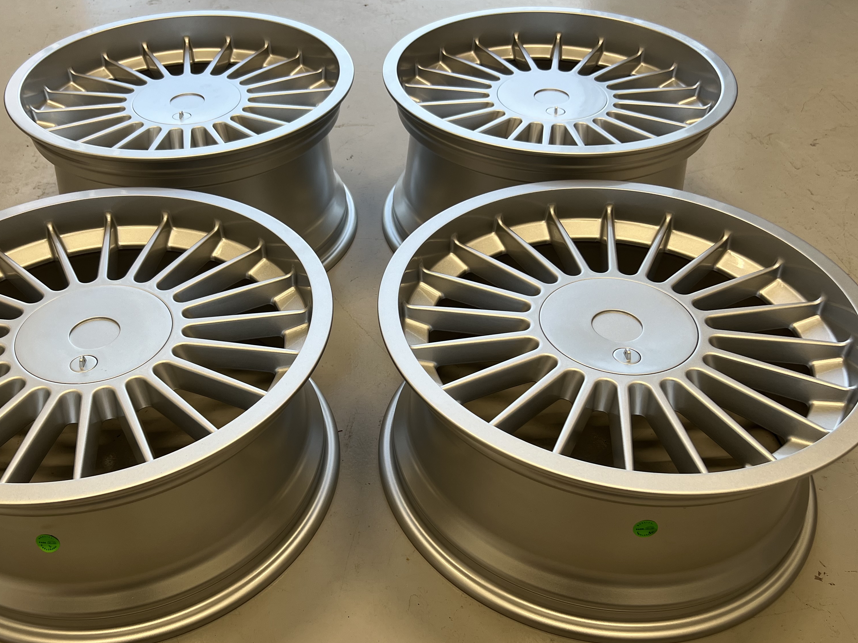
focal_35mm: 35
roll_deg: +2.0
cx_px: 359
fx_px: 867
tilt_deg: -41.2
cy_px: 347
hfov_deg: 52.4
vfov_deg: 40.7
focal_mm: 5.7
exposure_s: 1/121
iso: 64
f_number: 1.5
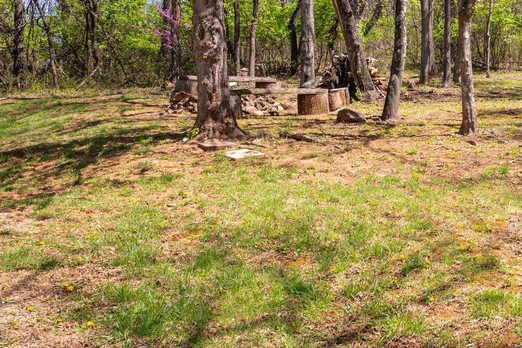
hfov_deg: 34.2
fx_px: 768
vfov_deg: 24.9
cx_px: 524
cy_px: 55
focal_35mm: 53
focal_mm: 24
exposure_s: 1/500
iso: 1000
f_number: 11
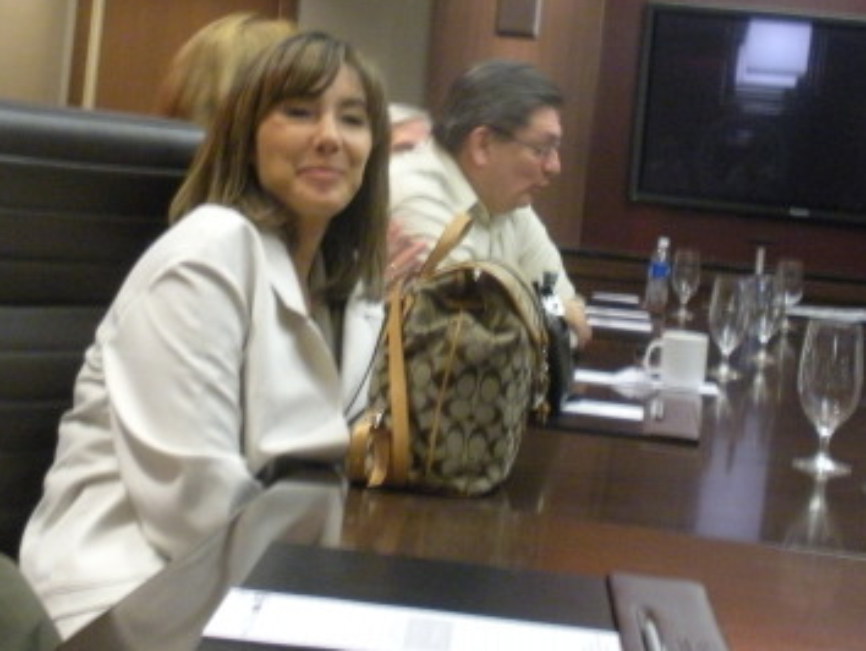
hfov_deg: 29.7
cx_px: 521
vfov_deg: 22.4
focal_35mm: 65
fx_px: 1627
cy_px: 144
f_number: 3.5
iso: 400
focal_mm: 6.3
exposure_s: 1/12.2
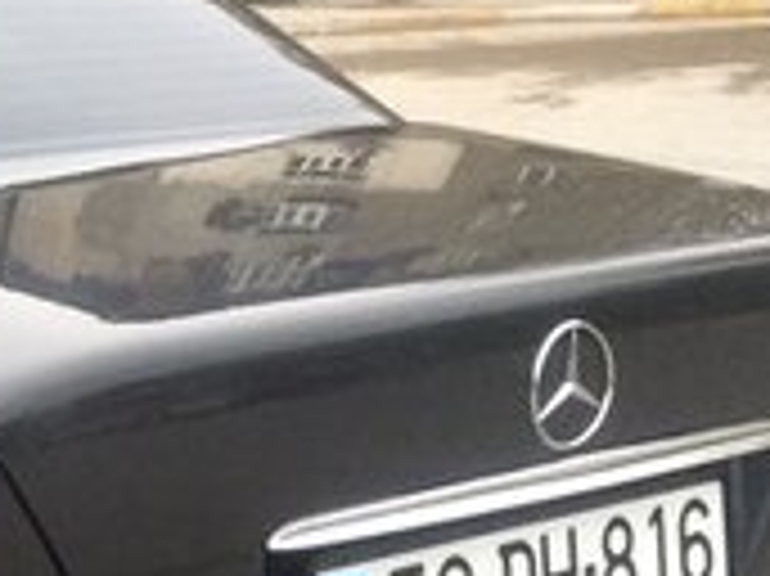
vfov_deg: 12.9
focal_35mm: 112
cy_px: 650
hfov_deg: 16.1
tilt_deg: -16.1
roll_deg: +2.8
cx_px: -378
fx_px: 2490
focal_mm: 4.15
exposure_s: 1/33
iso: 64
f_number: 2.2
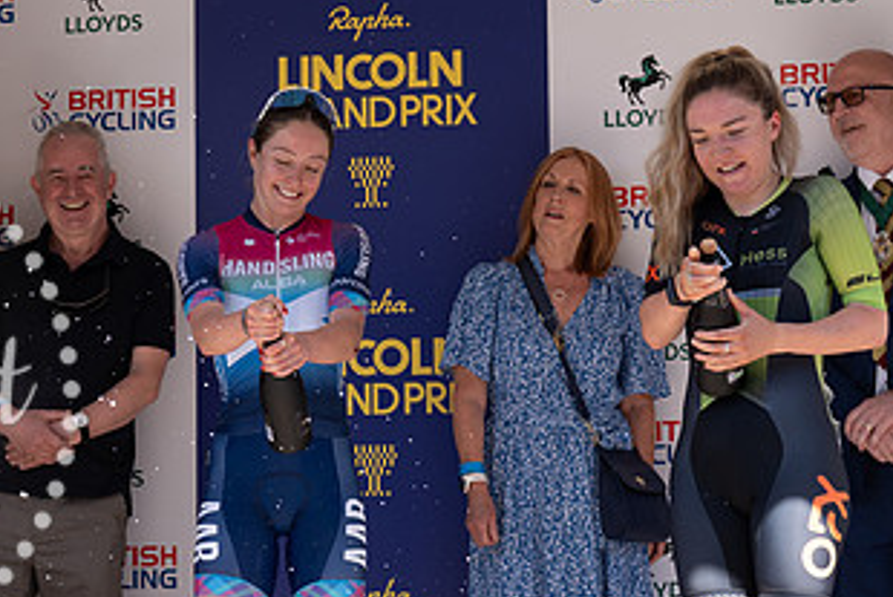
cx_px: 256
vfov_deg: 10.5
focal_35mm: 131
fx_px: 3251
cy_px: 247
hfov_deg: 15.6
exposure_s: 1/1000
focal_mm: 70
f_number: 4
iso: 500
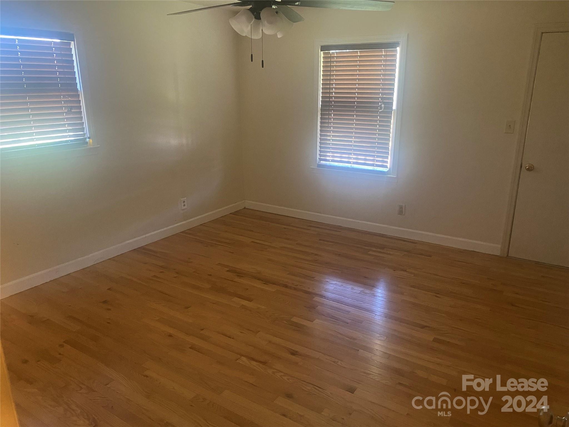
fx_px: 427
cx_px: 284
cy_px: 214
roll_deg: +0.0
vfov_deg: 53.1
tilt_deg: -17.2
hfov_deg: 67.3
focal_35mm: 26
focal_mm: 4.25
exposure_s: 1/30
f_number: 1.8
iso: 500
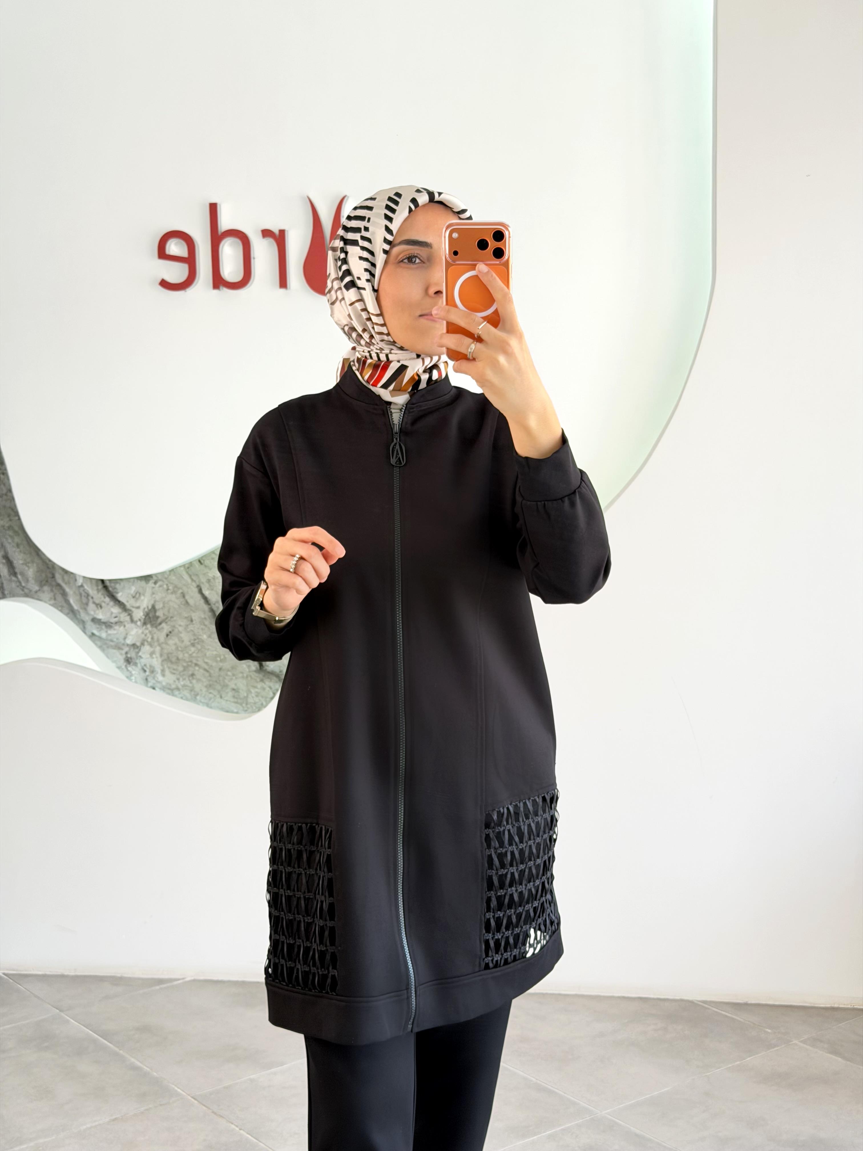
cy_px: 576
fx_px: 1596
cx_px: 432
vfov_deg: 39.7
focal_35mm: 48
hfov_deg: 30.3
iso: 50
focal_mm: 6.76
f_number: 1.78
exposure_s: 1/122
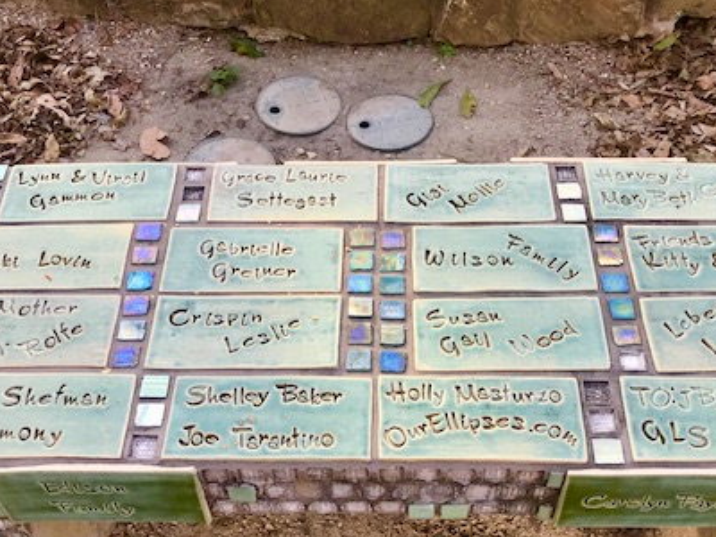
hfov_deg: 44.8
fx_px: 869
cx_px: 376
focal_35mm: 42
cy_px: 374
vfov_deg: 33.9
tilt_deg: -54.4
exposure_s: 1/270
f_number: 1.8
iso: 20
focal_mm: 3.99
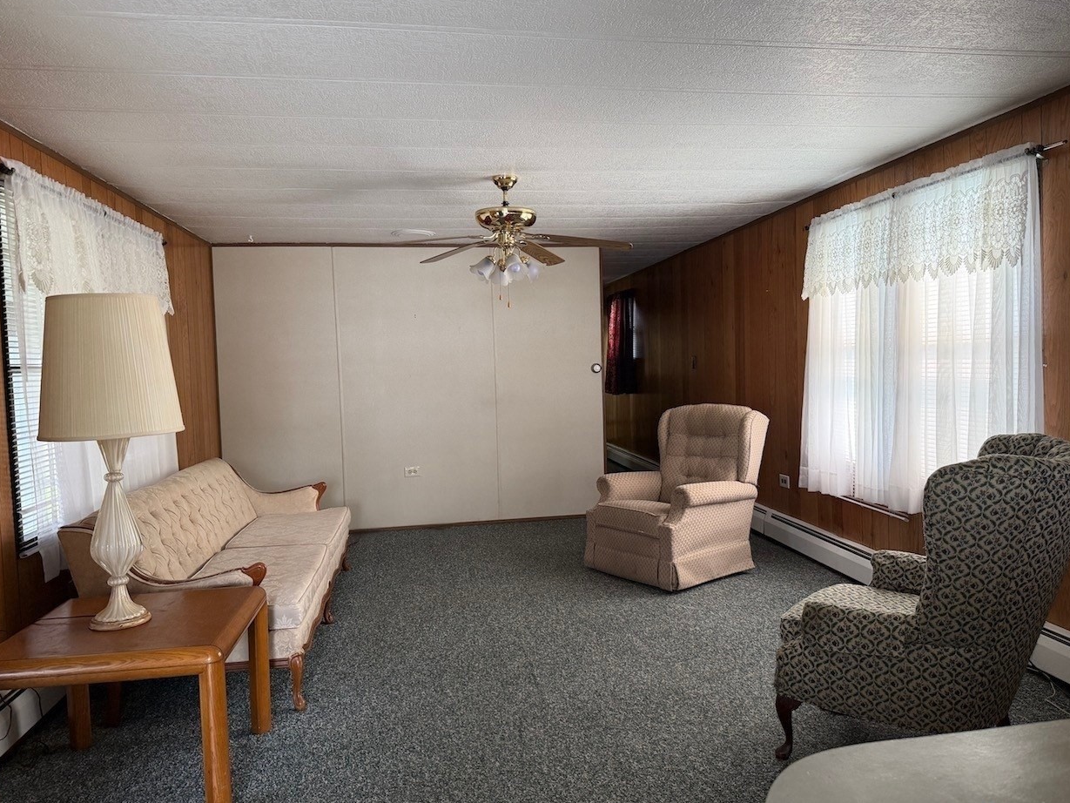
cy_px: 394
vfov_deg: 54.9
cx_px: 550
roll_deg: +2.2
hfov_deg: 69.4
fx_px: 773
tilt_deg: -2.8
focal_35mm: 25
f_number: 1.78
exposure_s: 1/120
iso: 320
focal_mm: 6.76
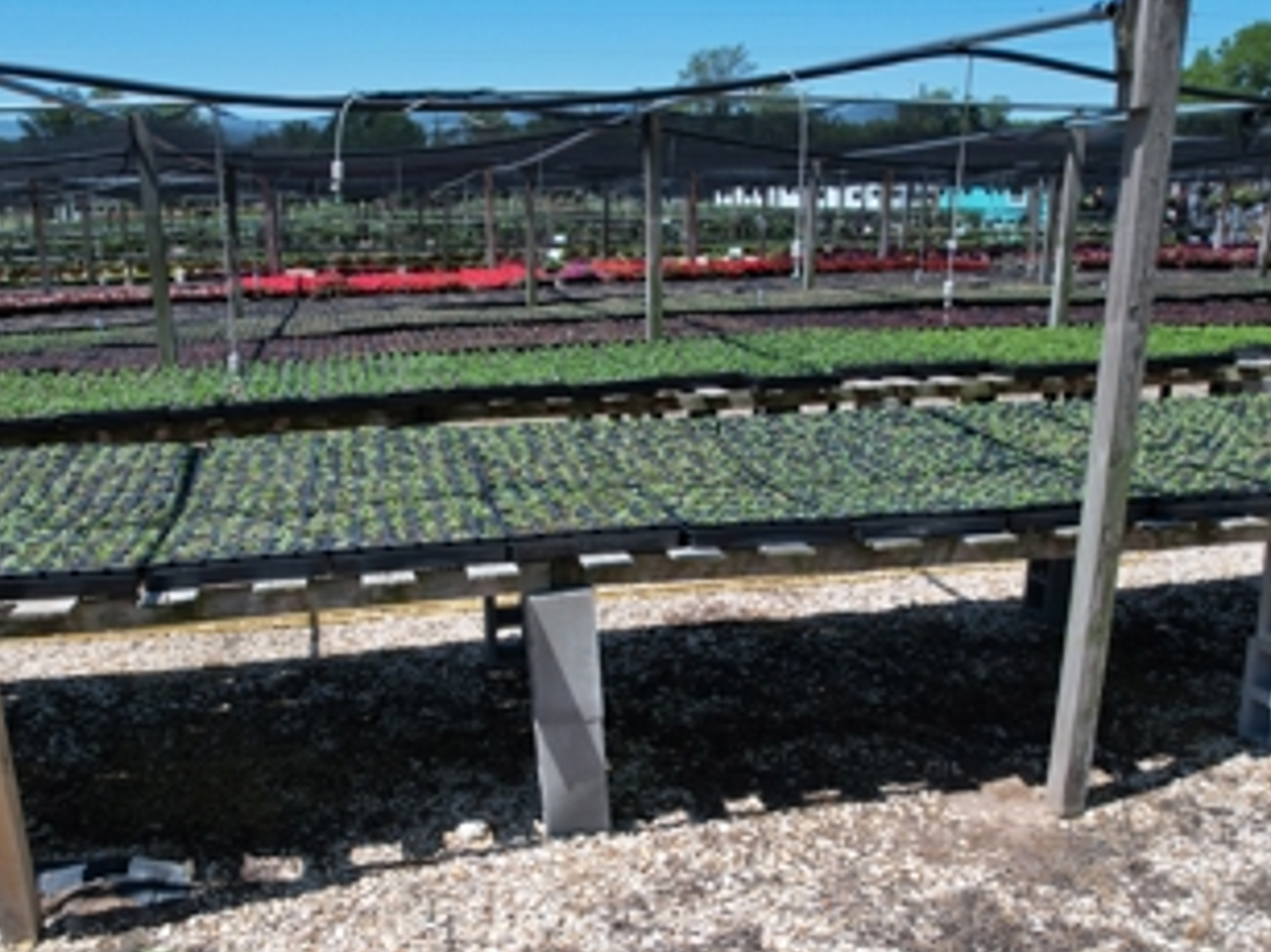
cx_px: 580
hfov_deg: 58.3
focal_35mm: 31
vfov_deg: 45.2
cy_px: 575
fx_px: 1138
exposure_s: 1/2000
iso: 100
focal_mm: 8.38
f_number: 2.8
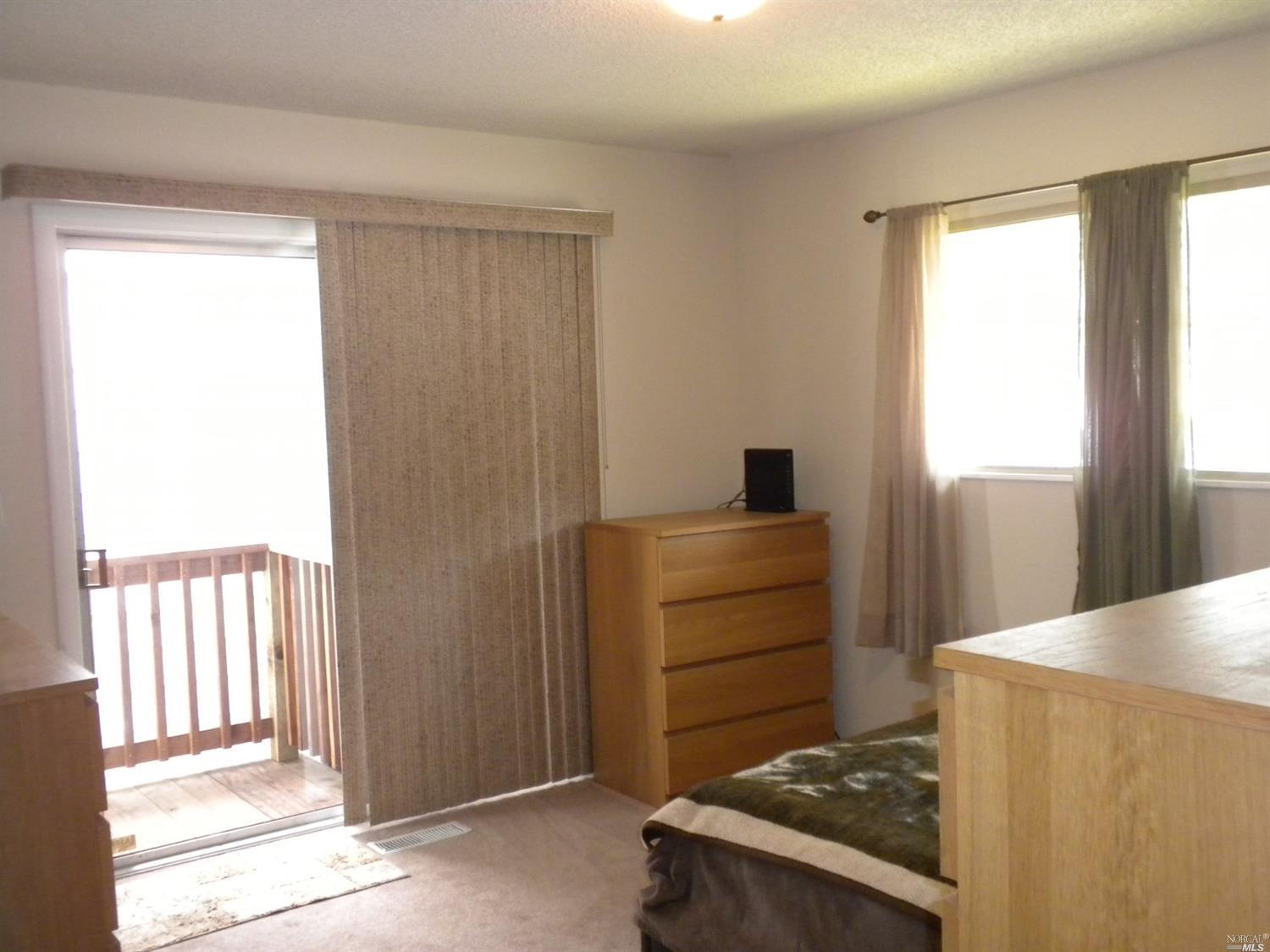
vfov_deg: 38.6
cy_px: 476
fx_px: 1357
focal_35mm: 37
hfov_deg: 50.2
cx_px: 635
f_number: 3.5
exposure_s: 1/35.6
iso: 400
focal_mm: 6.6
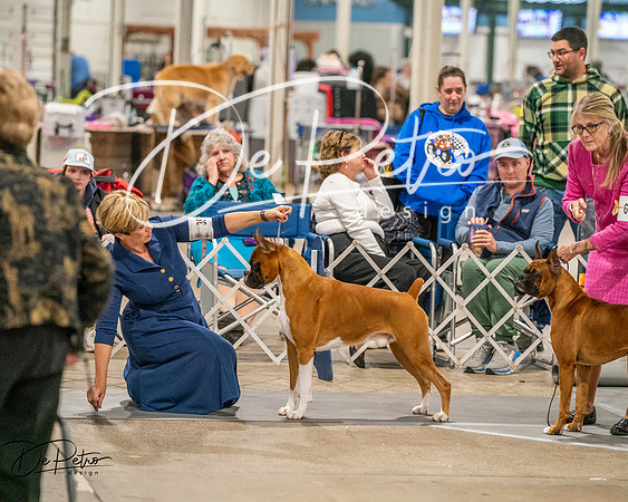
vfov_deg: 9.3
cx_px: 314
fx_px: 3097
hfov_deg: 11.6
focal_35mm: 167
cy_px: 251
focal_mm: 148
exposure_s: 1/250
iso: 6400
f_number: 3.5
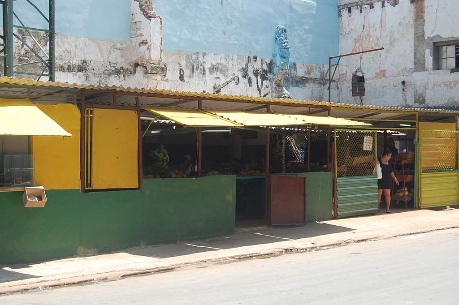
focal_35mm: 57
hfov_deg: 35.1
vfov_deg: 23.7
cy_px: 152
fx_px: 726
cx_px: 230
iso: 200
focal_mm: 38
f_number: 8
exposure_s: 1/250
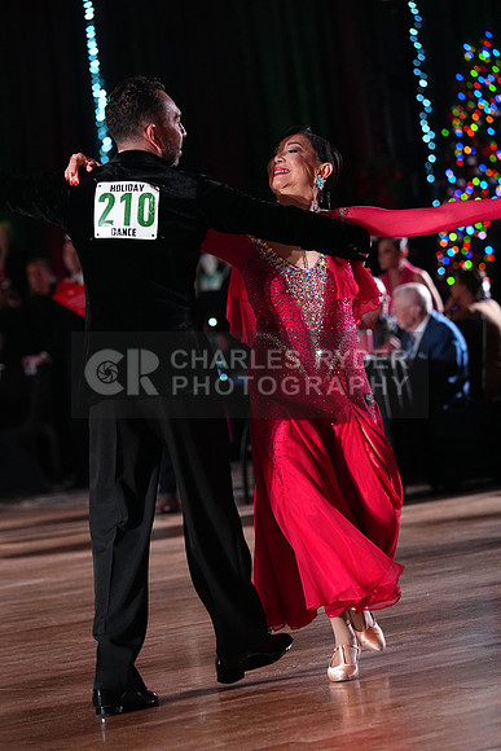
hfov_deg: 8.3
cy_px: 376
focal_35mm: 166
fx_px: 3463
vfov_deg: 12.4
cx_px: 250
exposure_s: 1/400
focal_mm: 166
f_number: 4.5
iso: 6400
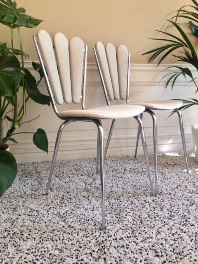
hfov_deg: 48.2
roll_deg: +0.7
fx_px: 221
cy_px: 132
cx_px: 99
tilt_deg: -13.8
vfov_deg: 61.7
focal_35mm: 29
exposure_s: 1/33
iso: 100
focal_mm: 4.15
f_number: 2.2
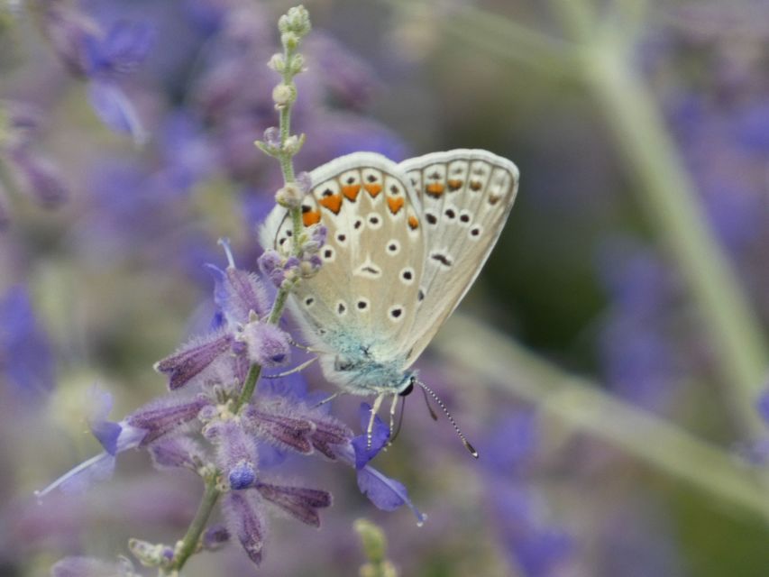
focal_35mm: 1110
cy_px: 288
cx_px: 384
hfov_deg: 1.8
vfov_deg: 1.3
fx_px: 24662
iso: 125
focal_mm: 198.9
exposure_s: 1/125
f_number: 5.7
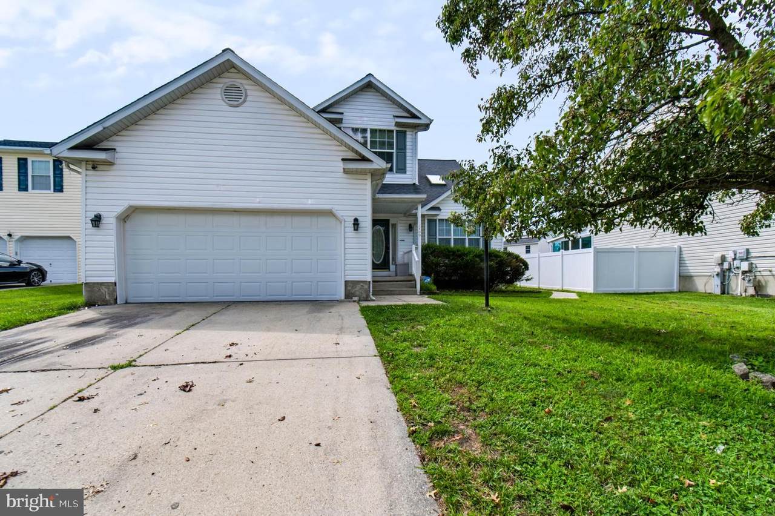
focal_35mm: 15
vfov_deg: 77.3
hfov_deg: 100.4
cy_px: 258
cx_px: 388
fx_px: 323
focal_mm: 10
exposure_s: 1/800
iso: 200
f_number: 8
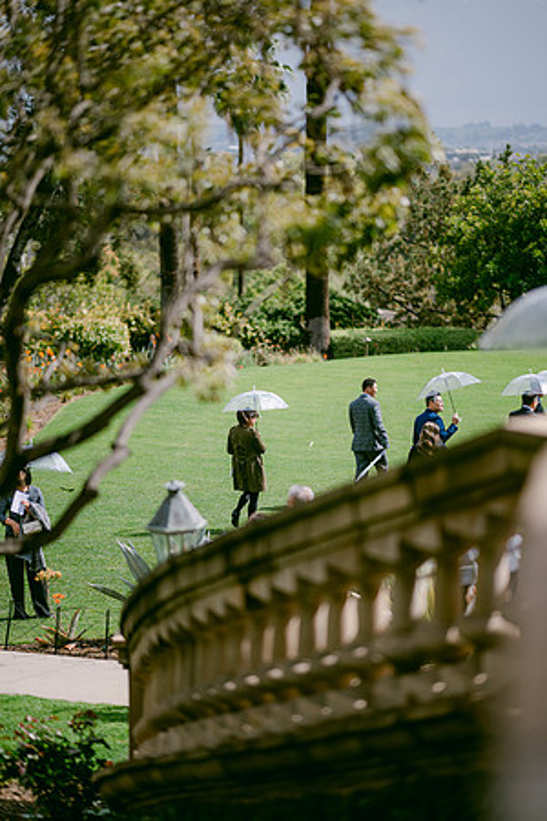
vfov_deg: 19.5
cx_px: 274
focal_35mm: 105
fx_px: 2393
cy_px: 410
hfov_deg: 13.0
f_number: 1.4
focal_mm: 105
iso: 200
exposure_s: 1/16000
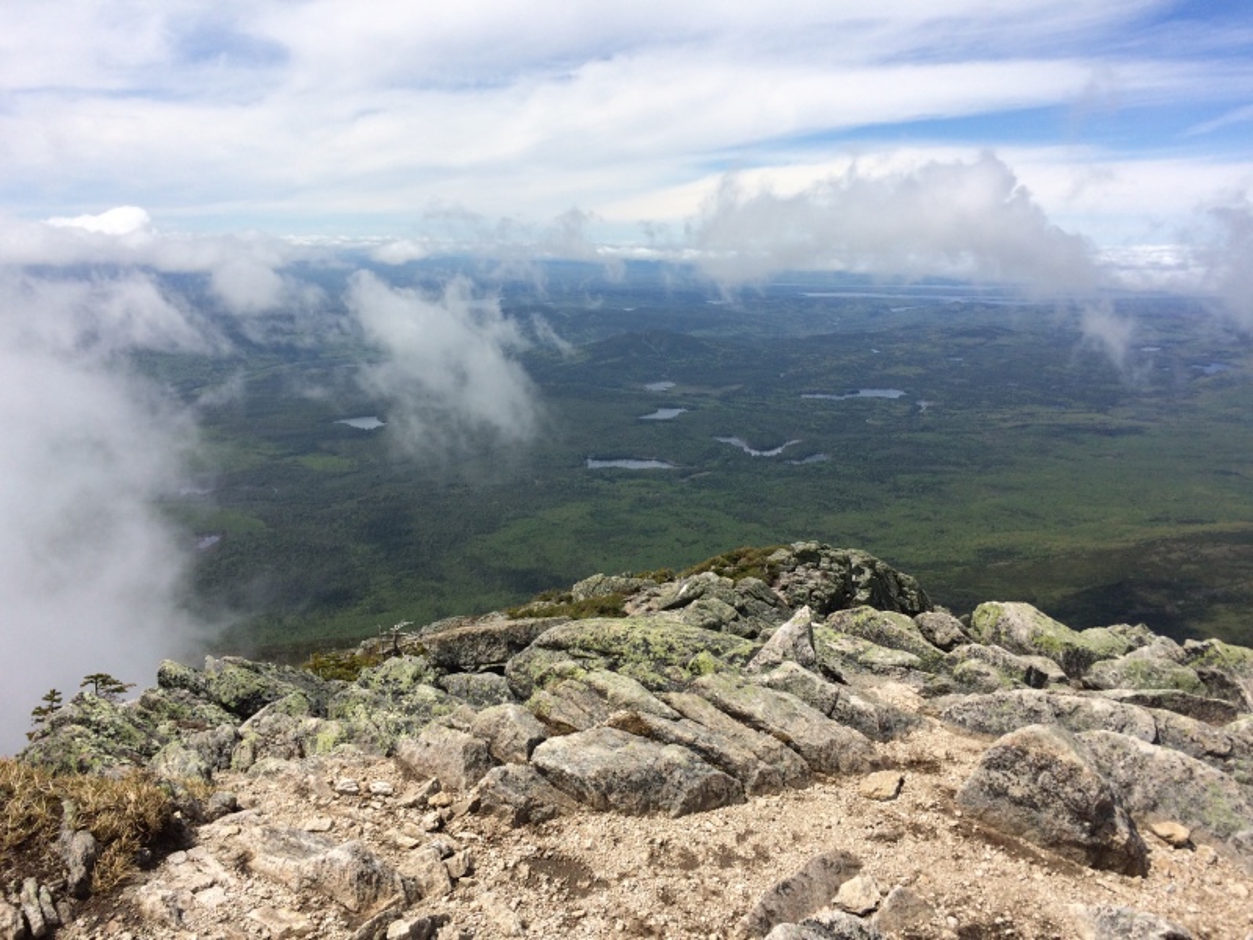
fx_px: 1050
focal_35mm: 29
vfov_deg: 48.2
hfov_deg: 61.7
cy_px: 470
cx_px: 626
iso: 32
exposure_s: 1/3731
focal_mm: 4.15
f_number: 2.2
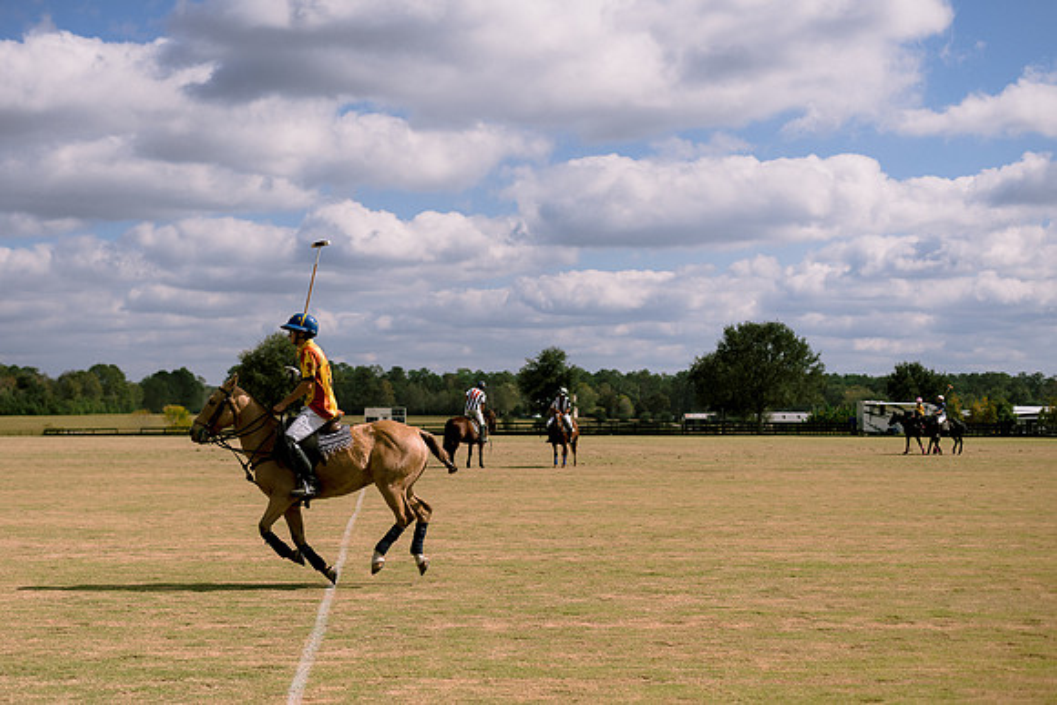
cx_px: 475
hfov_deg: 34.6
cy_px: 388
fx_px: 1695
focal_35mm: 58
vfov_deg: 23.5
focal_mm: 50
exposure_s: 1/8000
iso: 200
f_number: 2.8
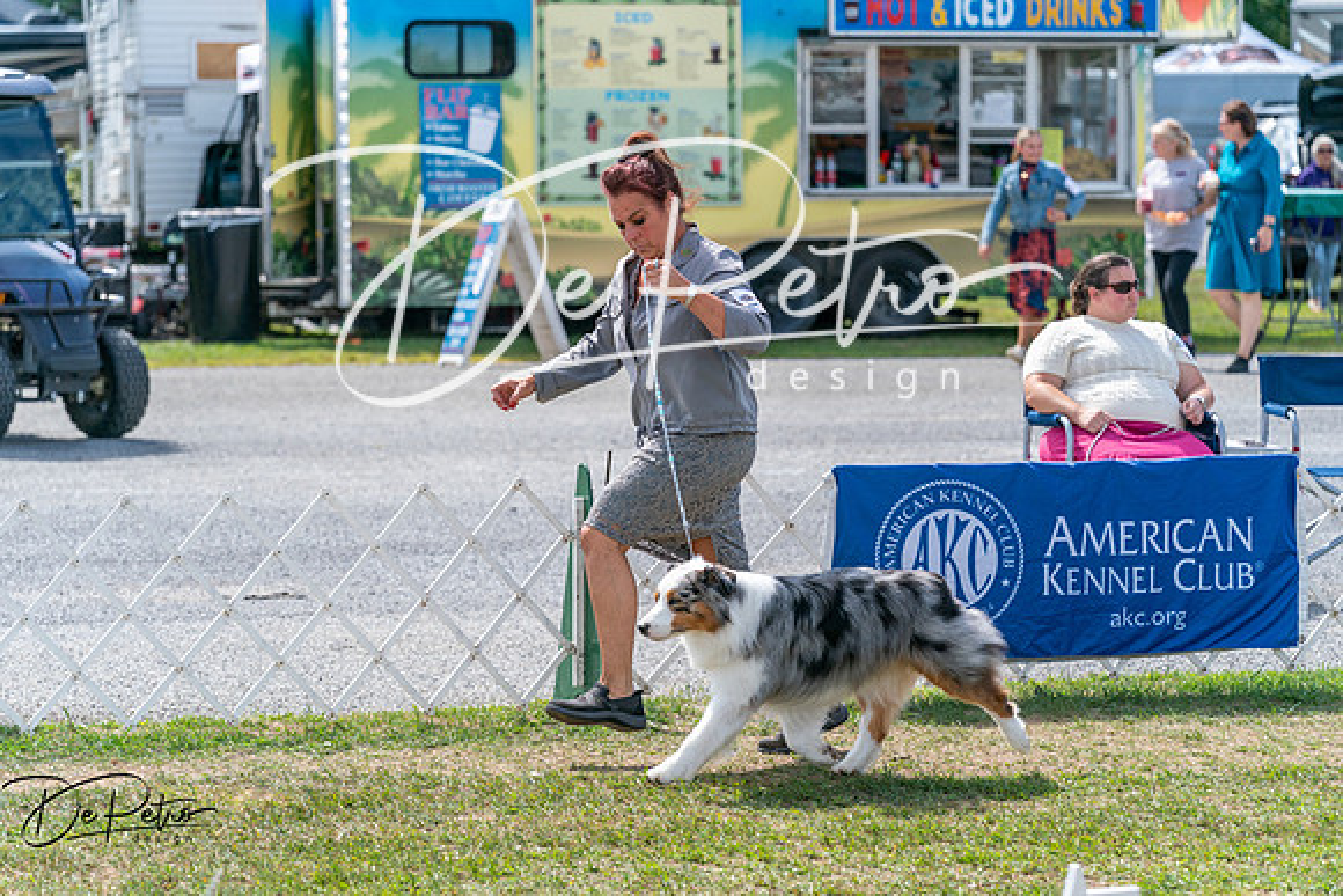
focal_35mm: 144
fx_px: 5373
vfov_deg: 9.5
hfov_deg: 14.2
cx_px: 672
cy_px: 448
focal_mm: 144
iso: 500
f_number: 5
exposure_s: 1/2000
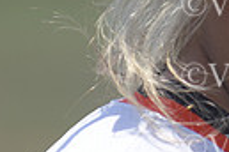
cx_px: 438
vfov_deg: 1.1
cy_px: -174
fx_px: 8161
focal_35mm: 1283
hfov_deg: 1.6
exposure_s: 1/3200
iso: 250
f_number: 4
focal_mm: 190
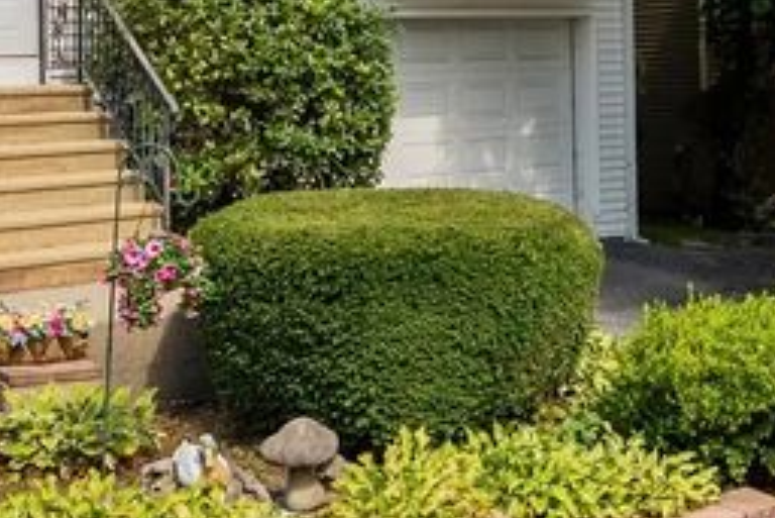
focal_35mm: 56
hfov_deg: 35.4
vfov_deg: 22.5
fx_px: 1206
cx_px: 478
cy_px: -82
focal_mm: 14
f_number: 7.1
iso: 100
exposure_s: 1/400
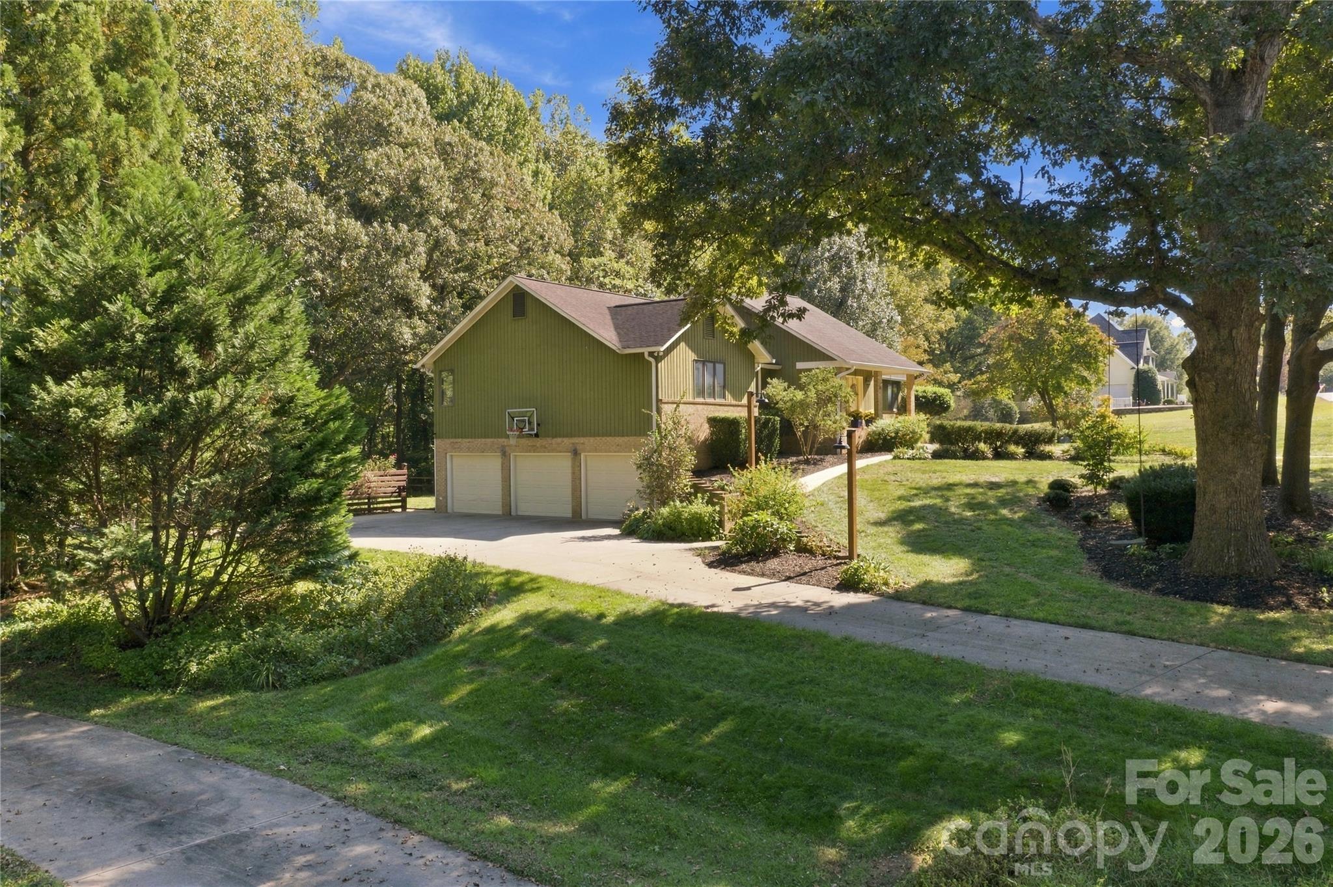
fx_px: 1036
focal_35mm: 28
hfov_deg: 65.5
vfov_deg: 46.4
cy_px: 444
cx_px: 666
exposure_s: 1/50
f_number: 8
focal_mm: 10.3
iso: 100
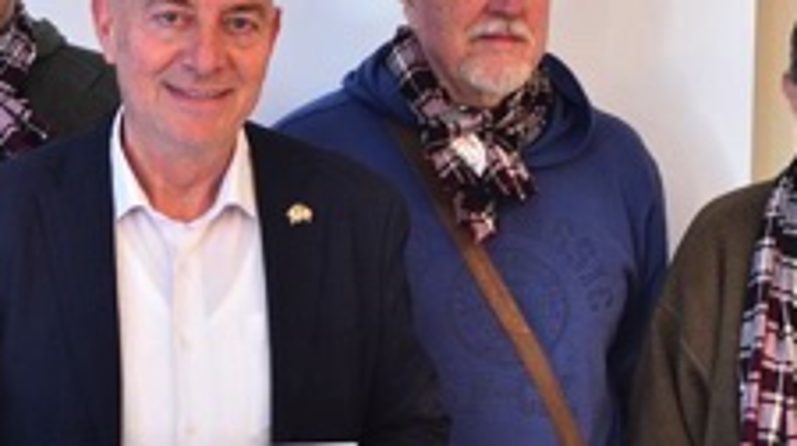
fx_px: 2343
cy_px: 283
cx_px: 117
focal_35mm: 111
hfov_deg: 19.0
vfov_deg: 10.9
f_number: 3.5
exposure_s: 1/60
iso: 640
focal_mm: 31
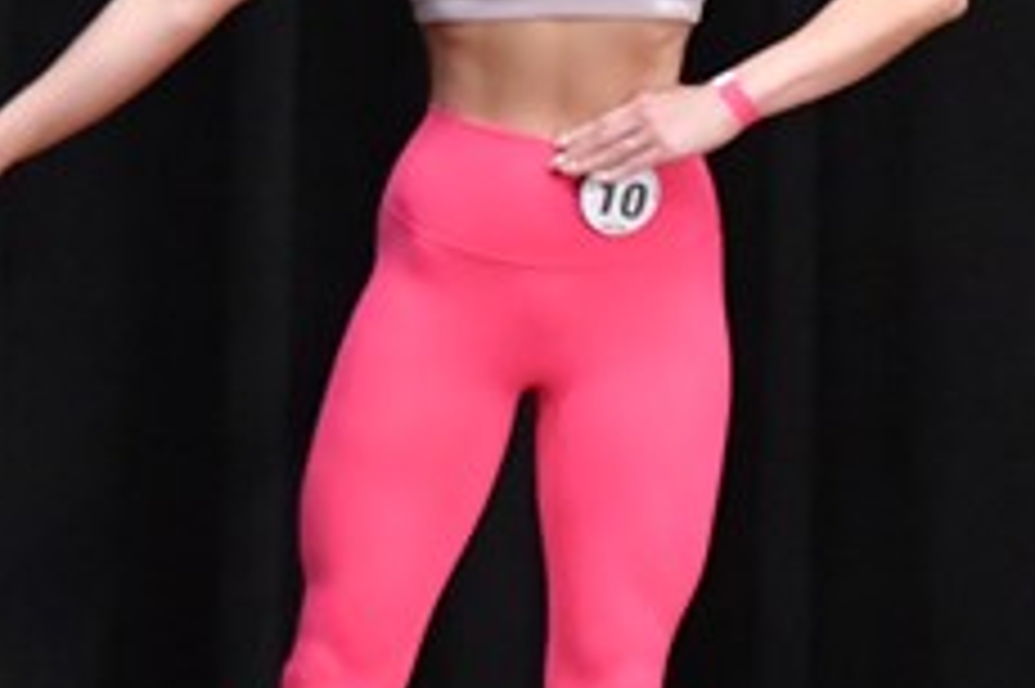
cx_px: 1307
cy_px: 400
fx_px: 24735
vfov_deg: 1.6
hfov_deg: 2.4
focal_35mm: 861
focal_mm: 170
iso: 8000
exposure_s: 1/400
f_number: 5.6
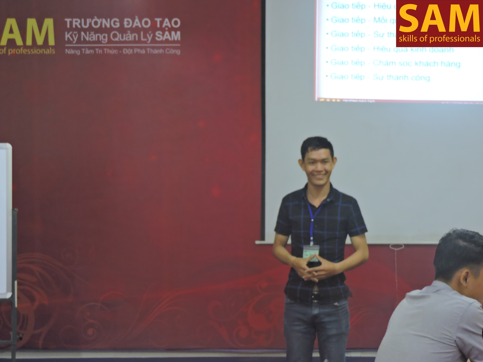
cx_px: 242
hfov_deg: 19.6
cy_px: 181
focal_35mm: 100
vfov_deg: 14.8
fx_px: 1395
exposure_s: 1/20
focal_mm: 17.8
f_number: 4.1
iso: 800
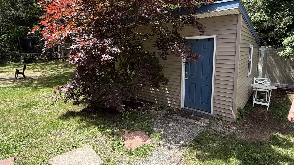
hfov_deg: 83.8
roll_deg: -2.2
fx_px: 164
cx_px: 149
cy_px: 69
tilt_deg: -6.5
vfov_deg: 53.4
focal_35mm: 21
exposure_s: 1/502
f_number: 2.2
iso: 50
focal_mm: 2.22
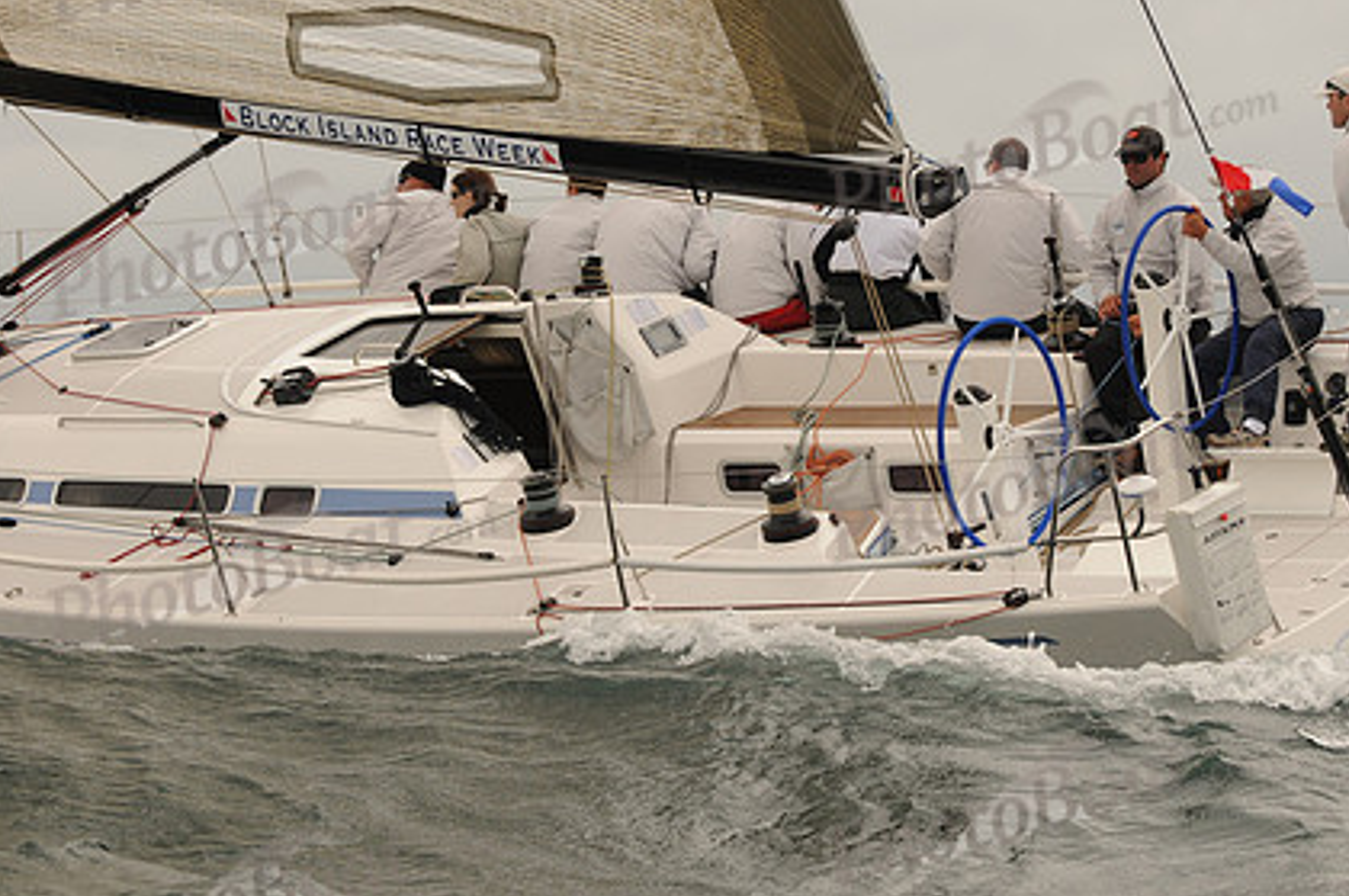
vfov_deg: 9.4
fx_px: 5427
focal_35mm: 145
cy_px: 358
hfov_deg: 14.2
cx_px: 662
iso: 200
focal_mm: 70
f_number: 5
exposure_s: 1/1000
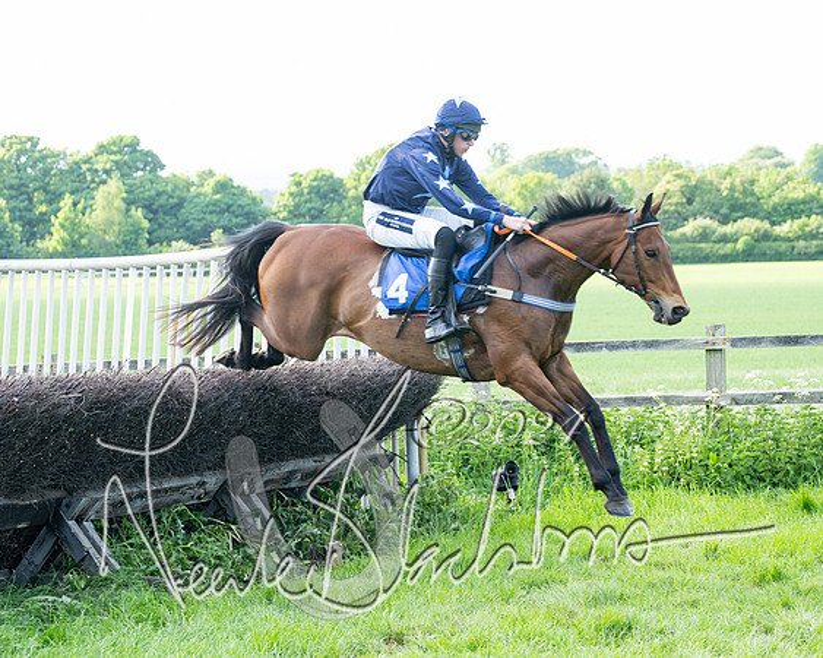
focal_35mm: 114
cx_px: 364
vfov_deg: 13.5
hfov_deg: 16.8
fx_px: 2780
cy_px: 329
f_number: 4
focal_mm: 70
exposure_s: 1/800
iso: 400
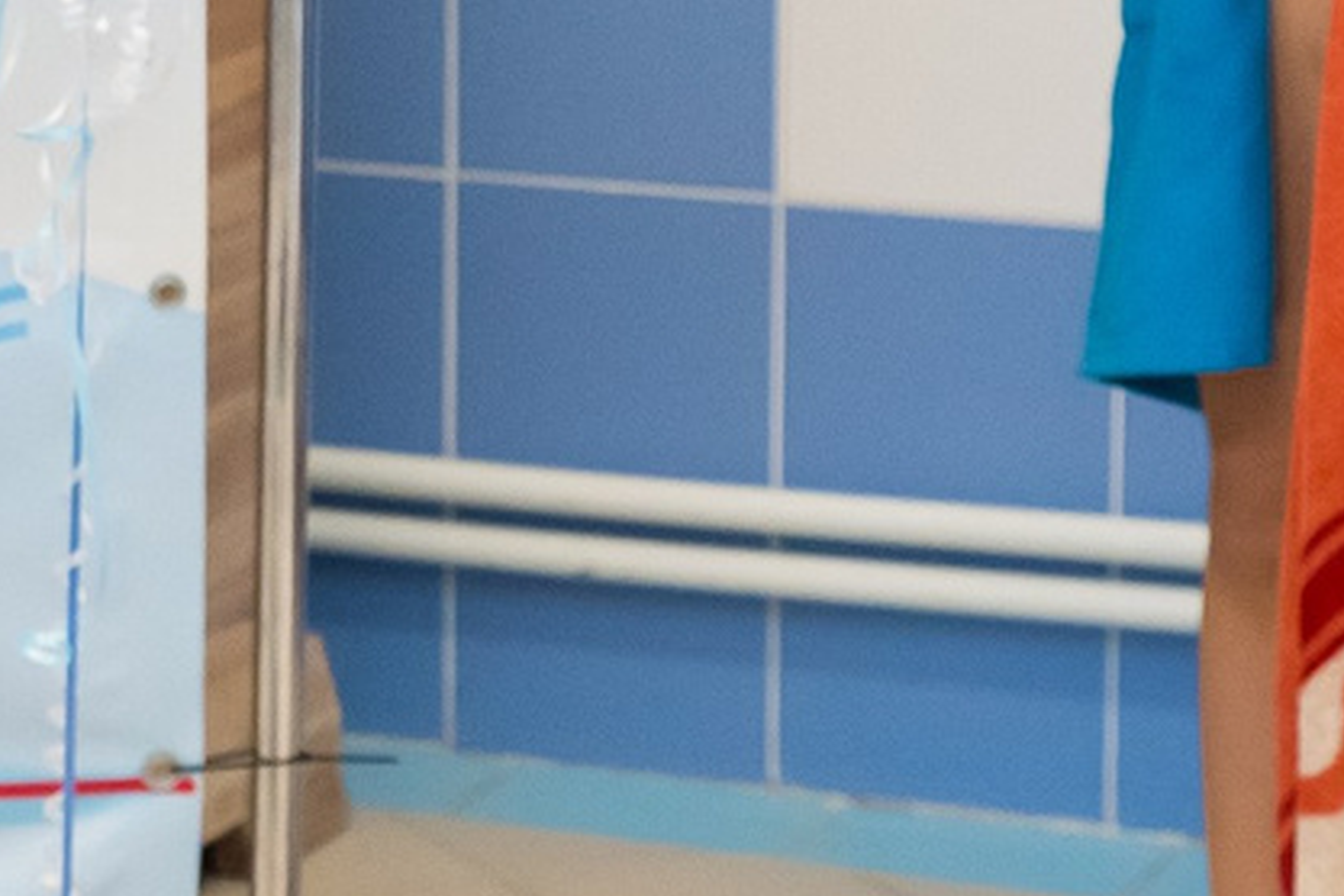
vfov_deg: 6.4
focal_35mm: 215
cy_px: 40
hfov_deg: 8.7
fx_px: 8026
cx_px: -1840
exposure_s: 1/500
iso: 2000
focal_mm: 35
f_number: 3.2
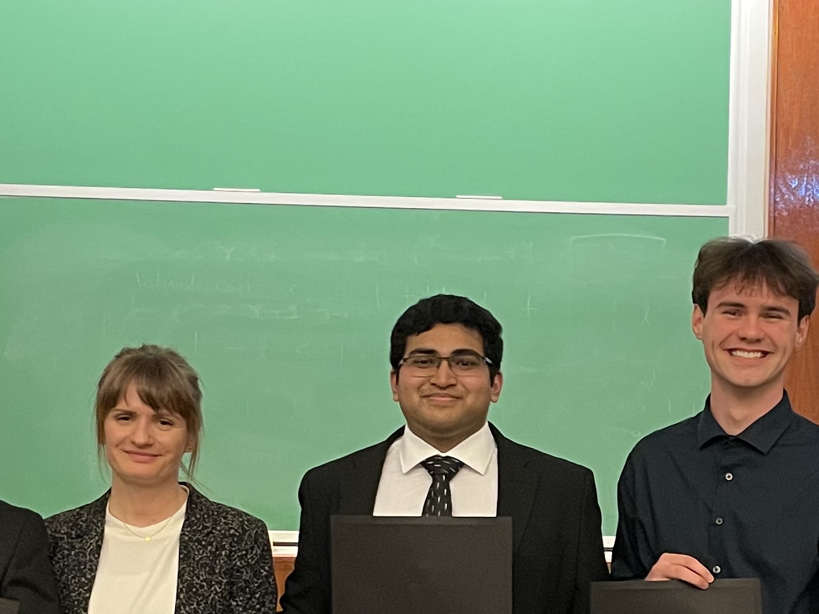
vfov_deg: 17.4
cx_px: 637
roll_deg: +0.1
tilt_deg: -3.4
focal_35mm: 83
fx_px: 1964
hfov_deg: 23.3
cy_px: 613
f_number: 1.6
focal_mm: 4.2
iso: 400
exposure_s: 1/60
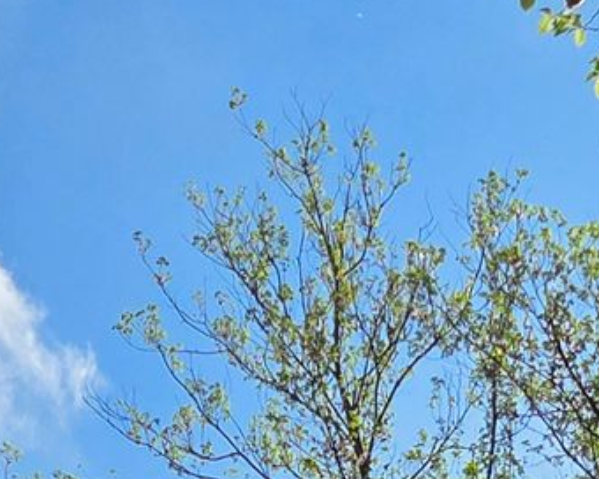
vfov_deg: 9.9
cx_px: 779
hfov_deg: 14.0
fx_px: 2340
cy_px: 1238
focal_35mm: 132
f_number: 1.8
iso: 80
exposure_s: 1/6217
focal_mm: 5.4
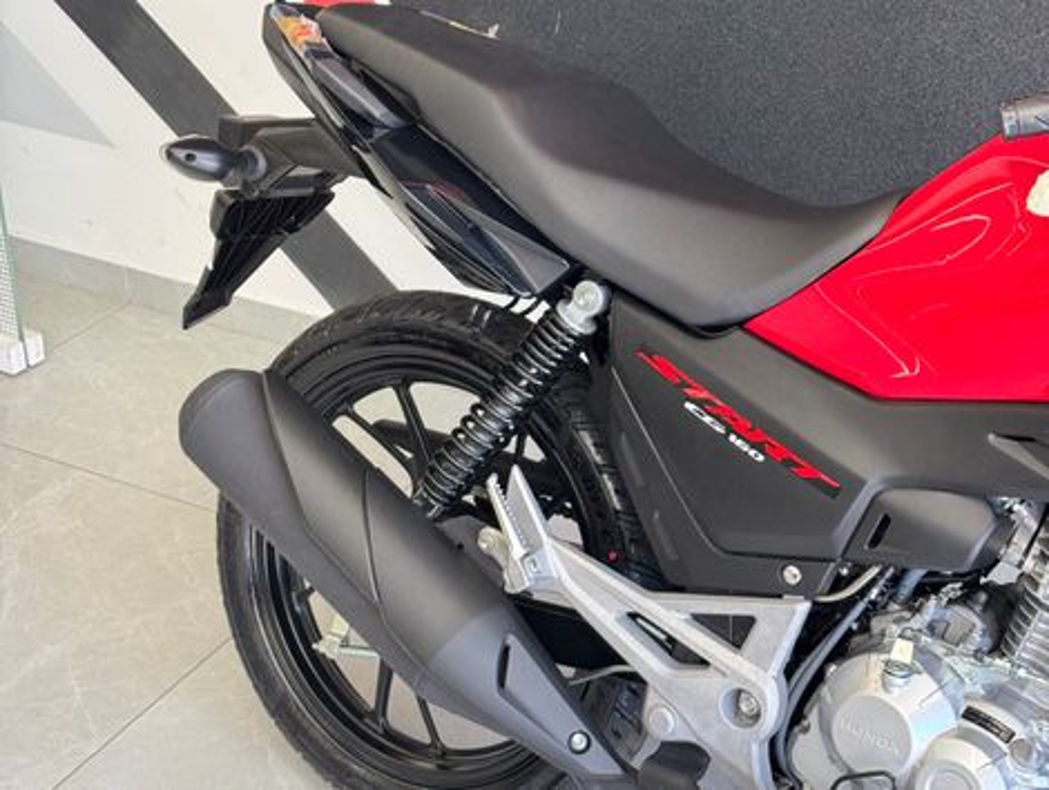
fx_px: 1457
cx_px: 524
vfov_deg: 30.3
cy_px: 395
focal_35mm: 48
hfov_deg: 39.6
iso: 100
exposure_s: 1/60
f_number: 1.78
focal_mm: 6.76
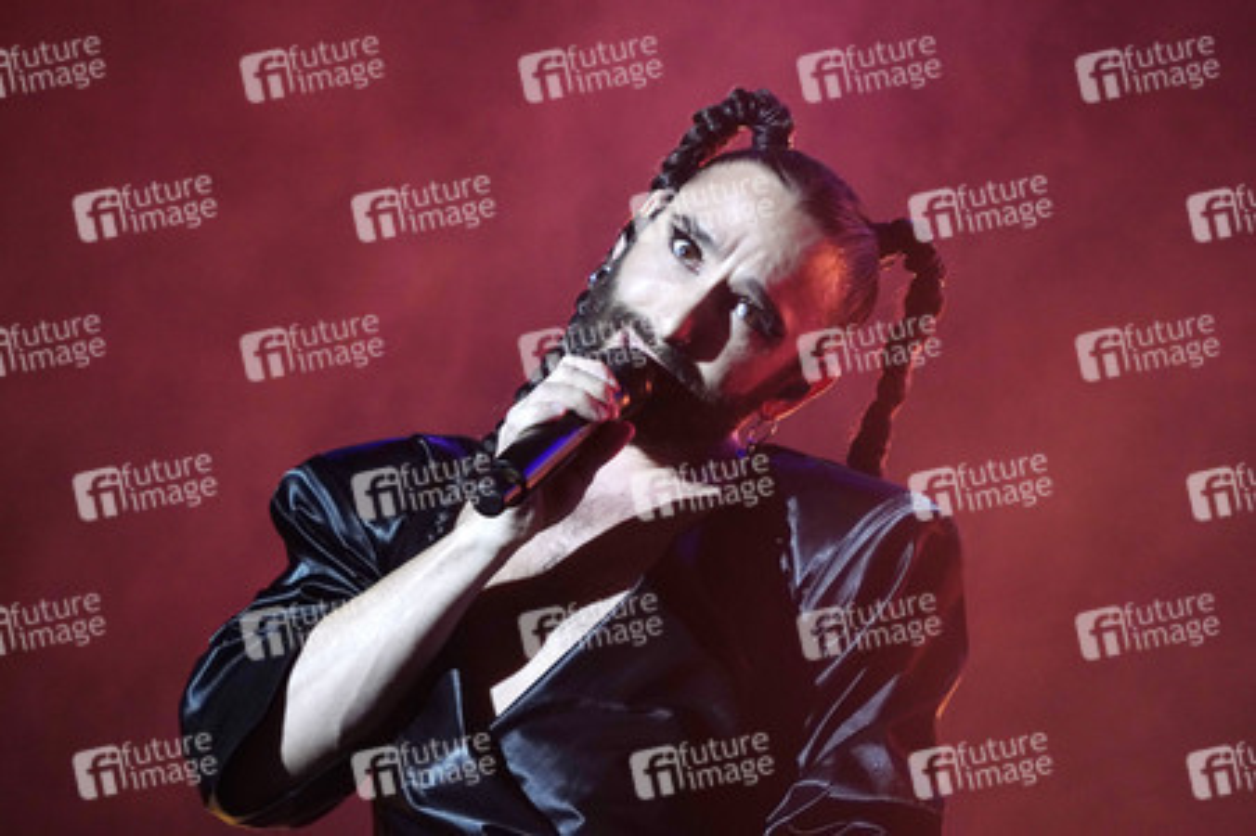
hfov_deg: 13.0
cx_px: 628
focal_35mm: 158
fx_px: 5508
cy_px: 418
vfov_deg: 8.7
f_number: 5.6
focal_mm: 158
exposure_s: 1/250
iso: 2000
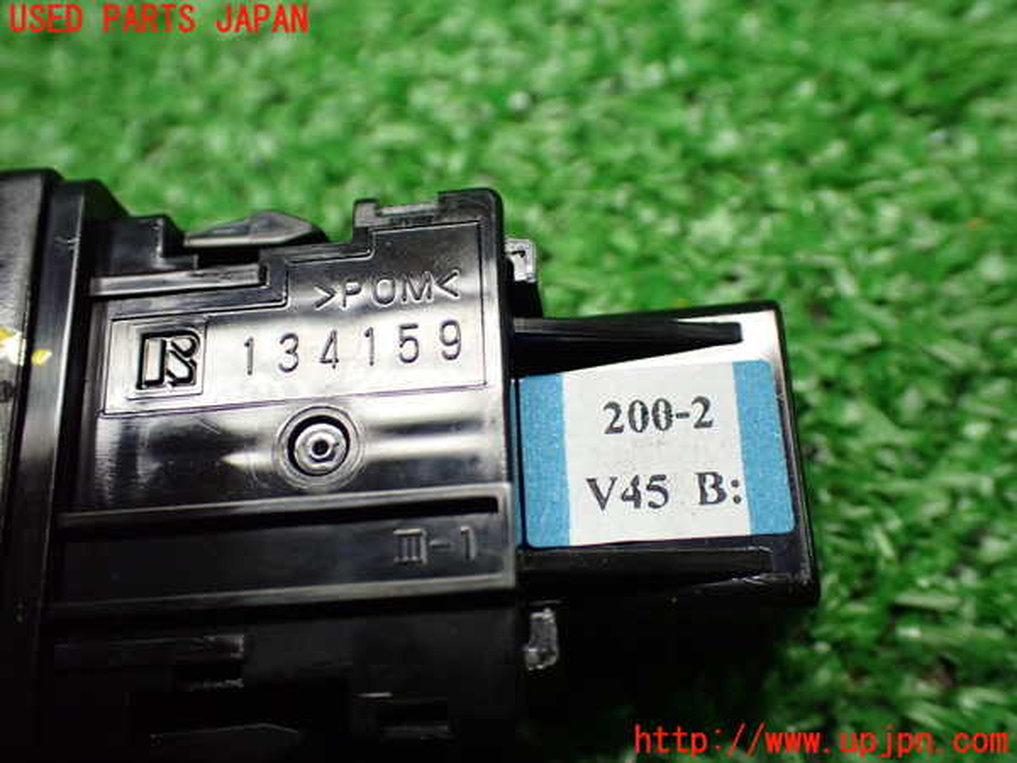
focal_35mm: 38
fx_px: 1116
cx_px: 508
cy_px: 382
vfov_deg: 37.7
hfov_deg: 49.0
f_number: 2.7
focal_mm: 6.83
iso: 800
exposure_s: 1/125
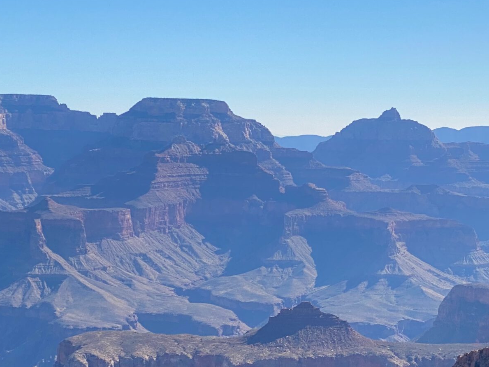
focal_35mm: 112
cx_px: 318
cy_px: 219
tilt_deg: -3.0
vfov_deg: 13.2
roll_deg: -0.5
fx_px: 1582
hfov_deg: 17.5
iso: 20
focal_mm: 6
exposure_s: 1/1776
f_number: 2
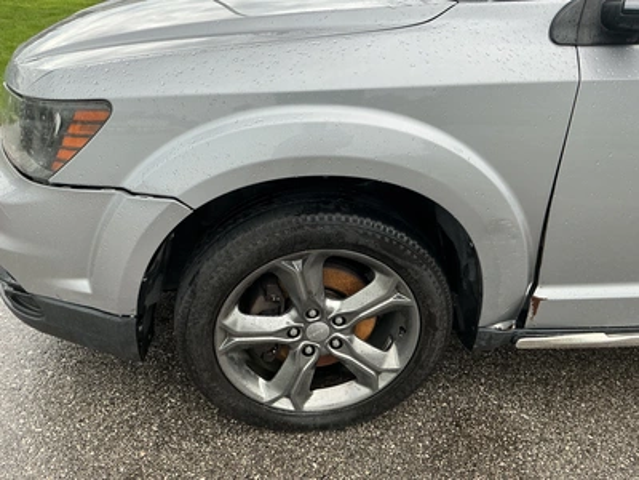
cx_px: 320
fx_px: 517
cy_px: 240
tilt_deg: -28.7
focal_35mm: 28
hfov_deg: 63.4
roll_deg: -2.6
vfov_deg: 49.7
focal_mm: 3
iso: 64
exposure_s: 1/122
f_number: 1.8
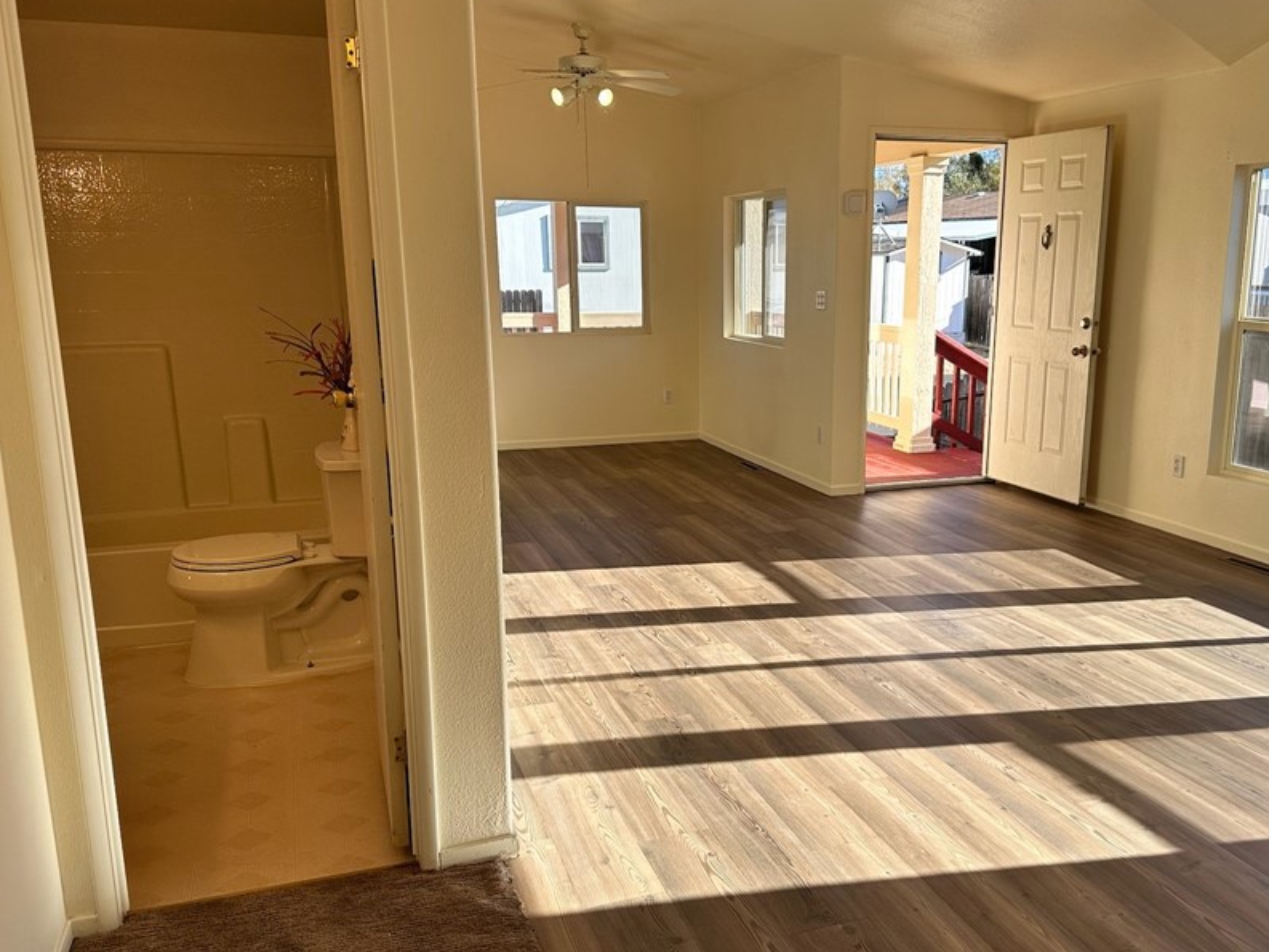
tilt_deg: -12.5
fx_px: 1137
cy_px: 517
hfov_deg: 58.0
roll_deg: -0.1
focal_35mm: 31
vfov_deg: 45.4
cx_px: 741
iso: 80
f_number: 1.78
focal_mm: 6.86
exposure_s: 1/952
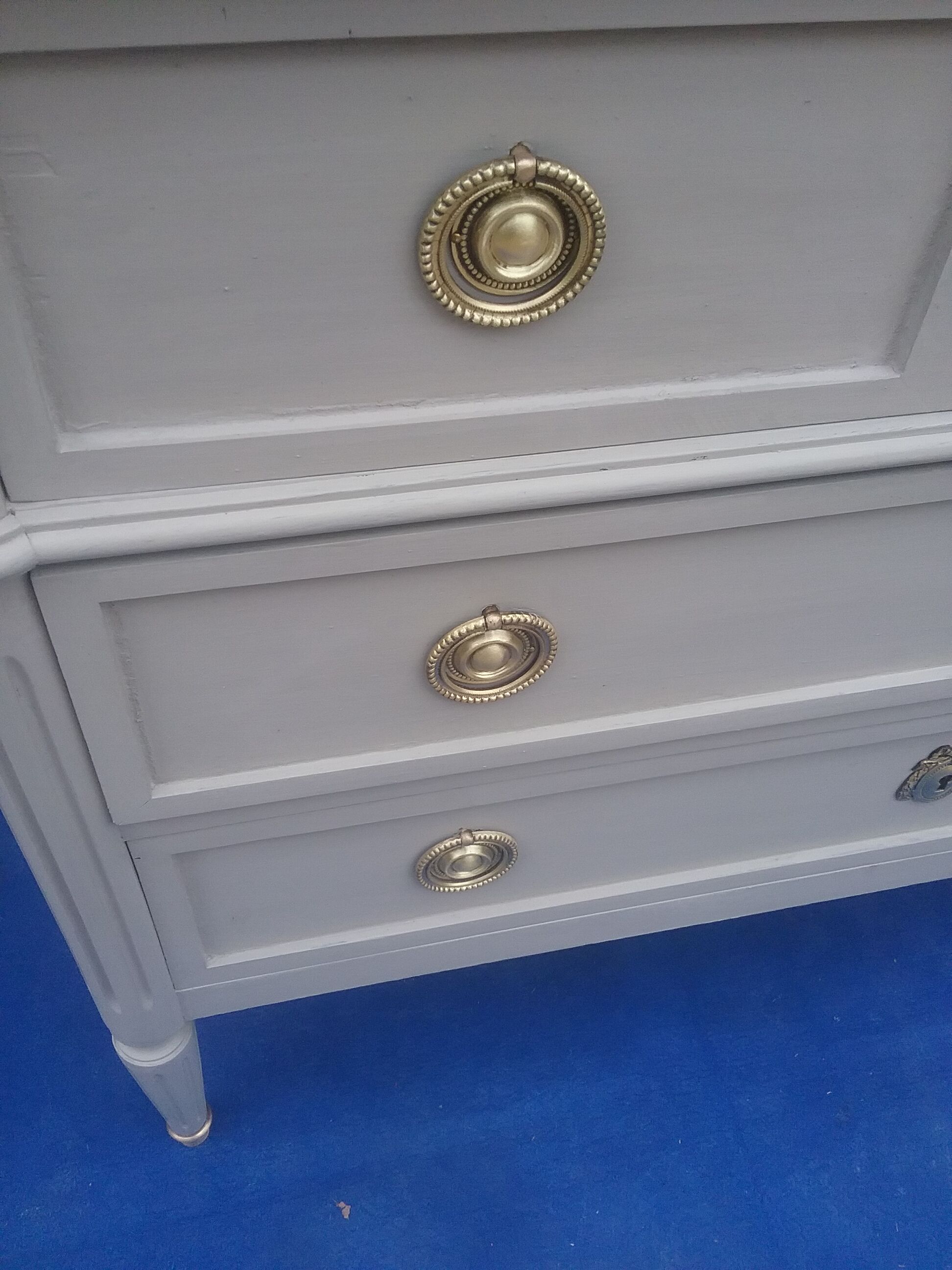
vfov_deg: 58.4
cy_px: 635
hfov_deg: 45.4
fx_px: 1137
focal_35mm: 31
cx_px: 476
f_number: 2.2
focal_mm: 3.3
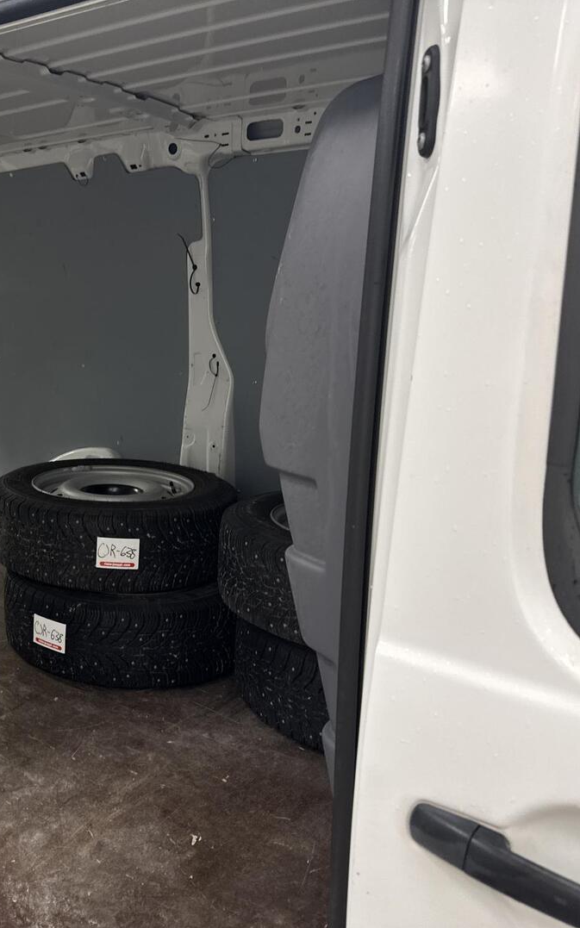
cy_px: 464
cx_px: 16
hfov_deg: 34.3
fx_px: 860
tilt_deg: -11.9
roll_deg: +1.1
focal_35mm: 34
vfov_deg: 56.7
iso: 125
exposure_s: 1/50
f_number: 1.78
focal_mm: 6.76
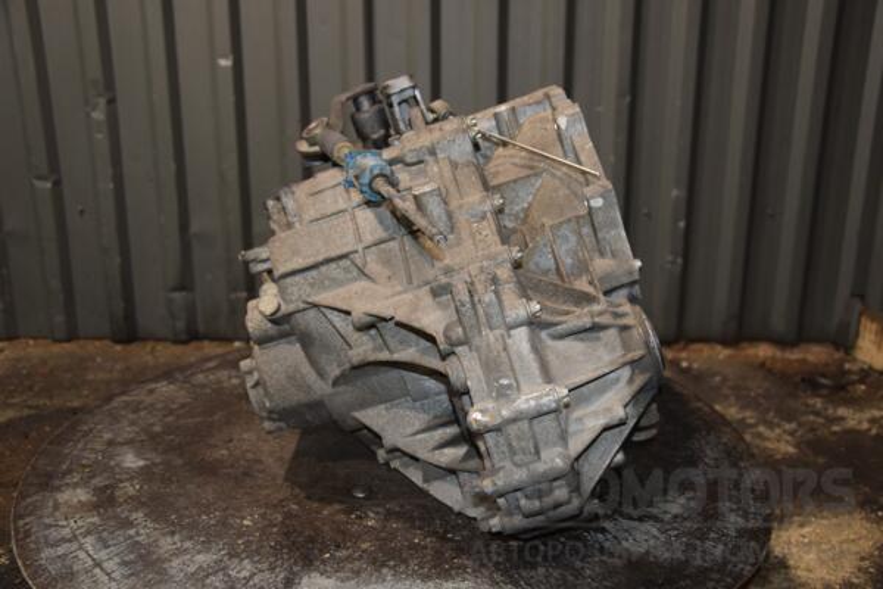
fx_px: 883
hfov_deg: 53.1
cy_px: 294
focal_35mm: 36
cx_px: 442
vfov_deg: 36.9
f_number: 5
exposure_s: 1/60
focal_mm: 24
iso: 800
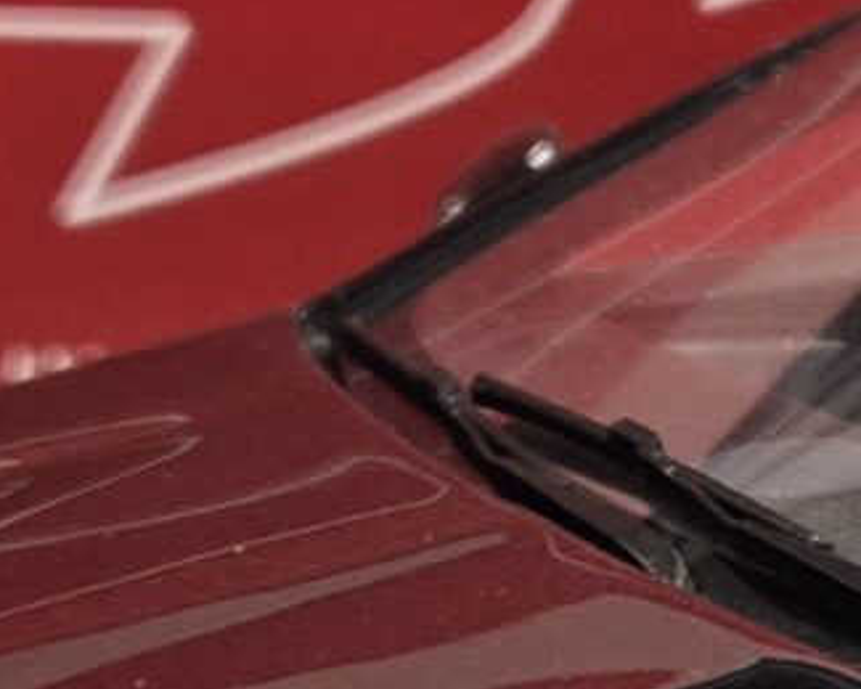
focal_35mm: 177
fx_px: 4510
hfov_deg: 10.7
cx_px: 1031
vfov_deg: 8.7
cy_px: 668
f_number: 1.8
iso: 250
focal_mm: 5.4
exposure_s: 1/100
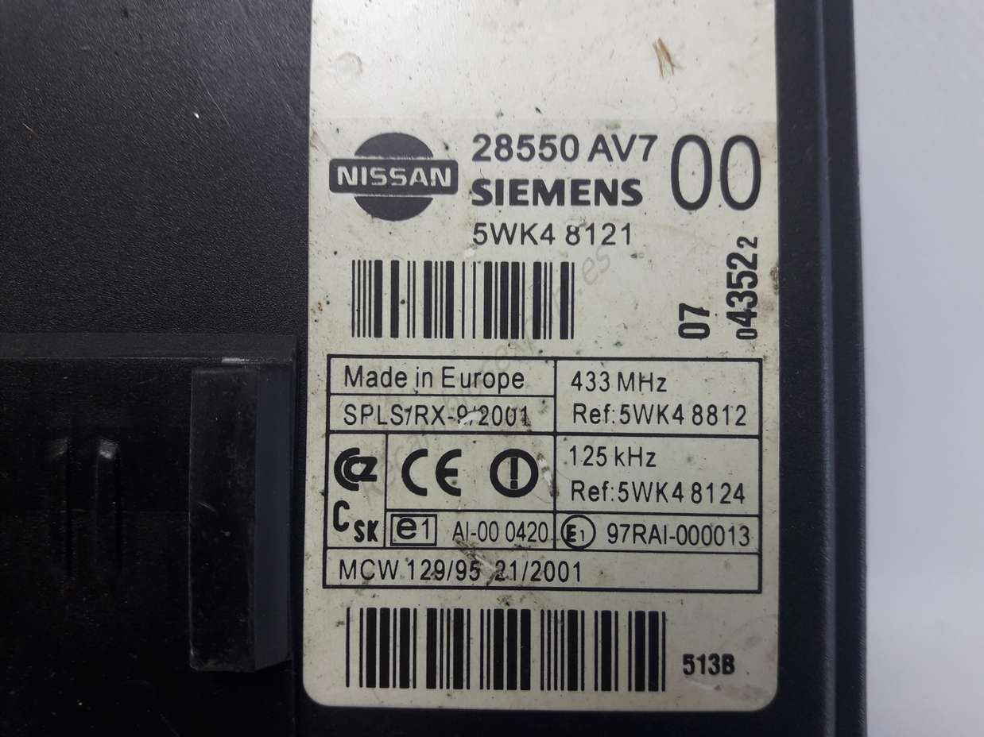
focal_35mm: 28
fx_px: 796
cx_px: 492
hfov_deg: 63.5
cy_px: 368
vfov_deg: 49.7
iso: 50
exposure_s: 1/50
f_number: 1.9
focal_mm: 3.7
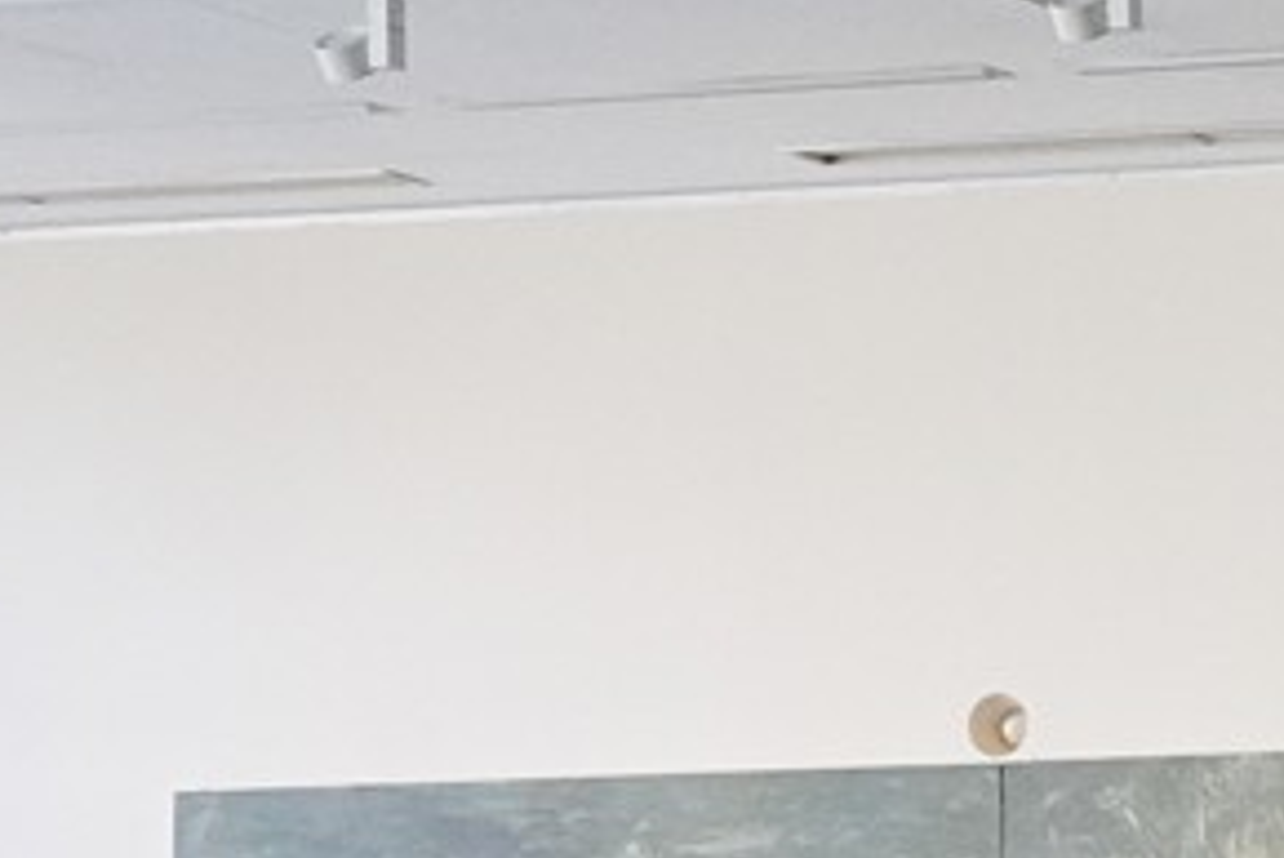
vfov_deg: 5.8
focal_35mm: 235
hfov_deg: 7.6
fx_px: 8385
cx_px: 3968
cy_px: 1245
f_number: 9
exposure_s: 1/100
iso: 6400
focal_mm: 34
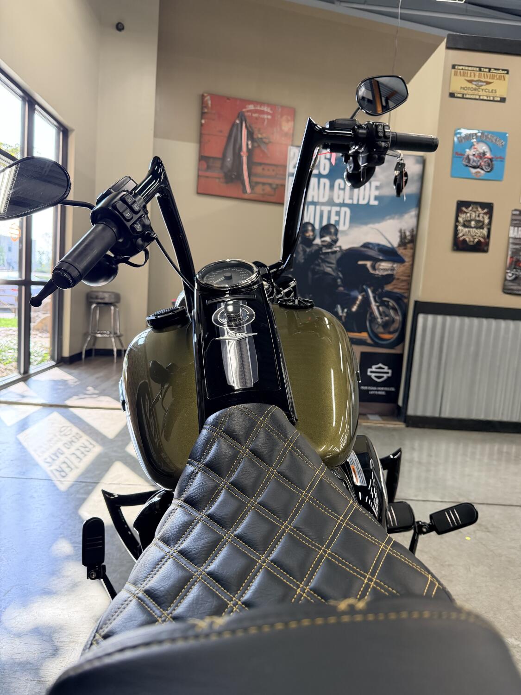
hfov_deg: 56.8
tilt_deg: -7.4
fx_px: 482
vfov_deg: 71.6
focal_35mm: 24
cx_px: 260
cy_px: 348
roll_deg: -4.4
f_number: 1.78
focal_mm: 6.76
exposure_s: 1/120
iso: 200
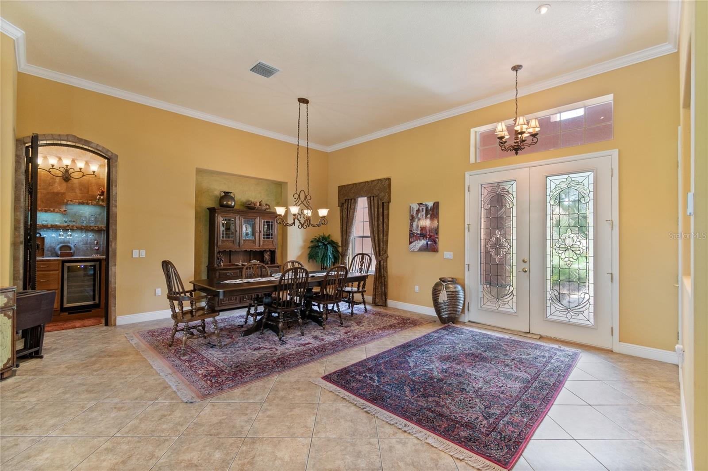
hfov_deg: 100.4
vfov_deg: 77.3
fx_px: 295
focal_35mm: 15
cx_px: 354
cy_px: 236
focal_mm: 10
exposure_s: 1/3
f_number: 7.1
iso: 100
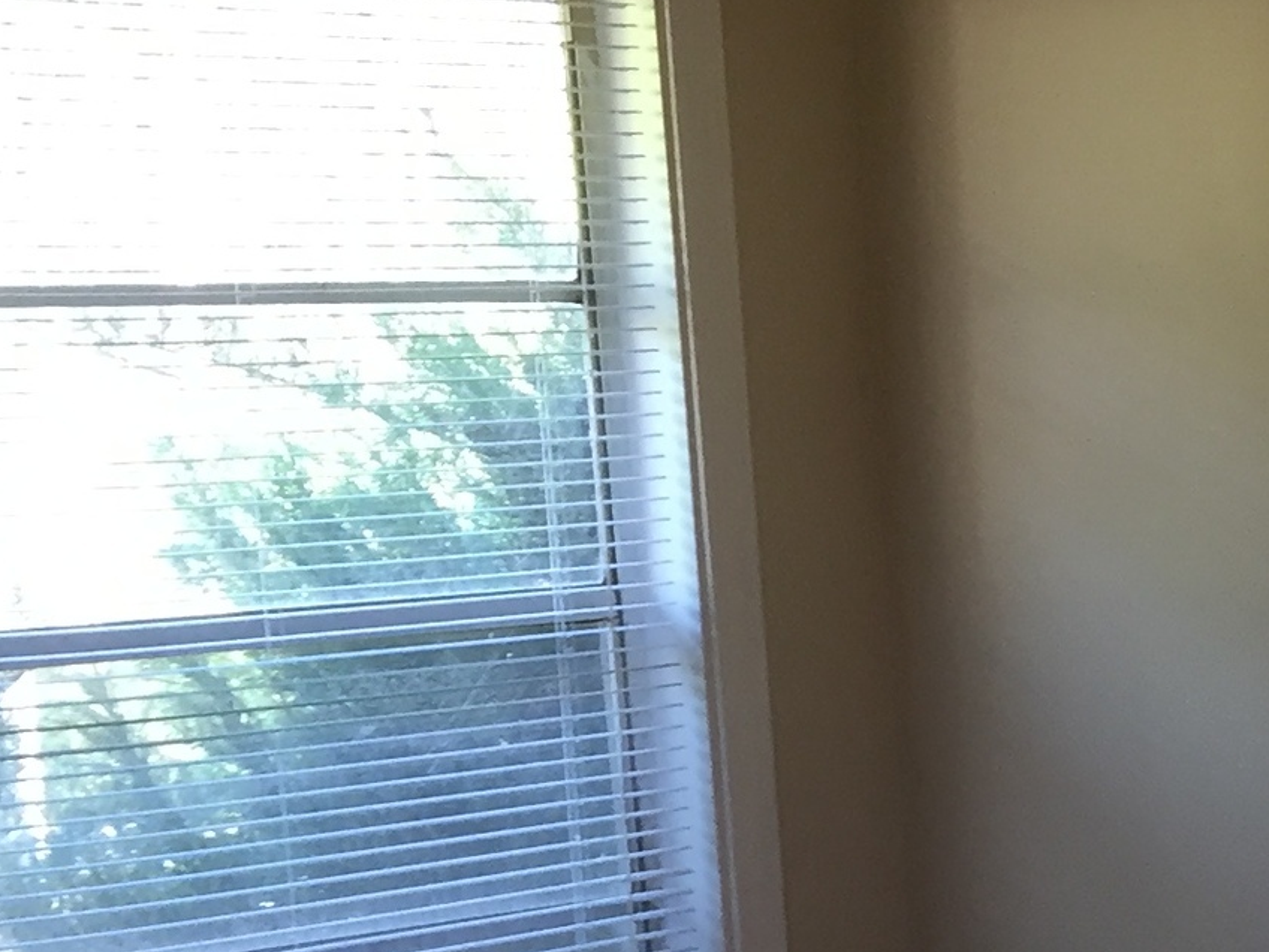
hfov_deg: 17.2
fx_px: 3849
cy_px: 1070
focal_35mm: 105
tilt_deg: -9.5
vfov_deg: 13.8
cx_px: 1787
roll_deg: +1.5
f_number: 2.2
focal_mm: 4.15
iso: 64
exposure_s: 1/30
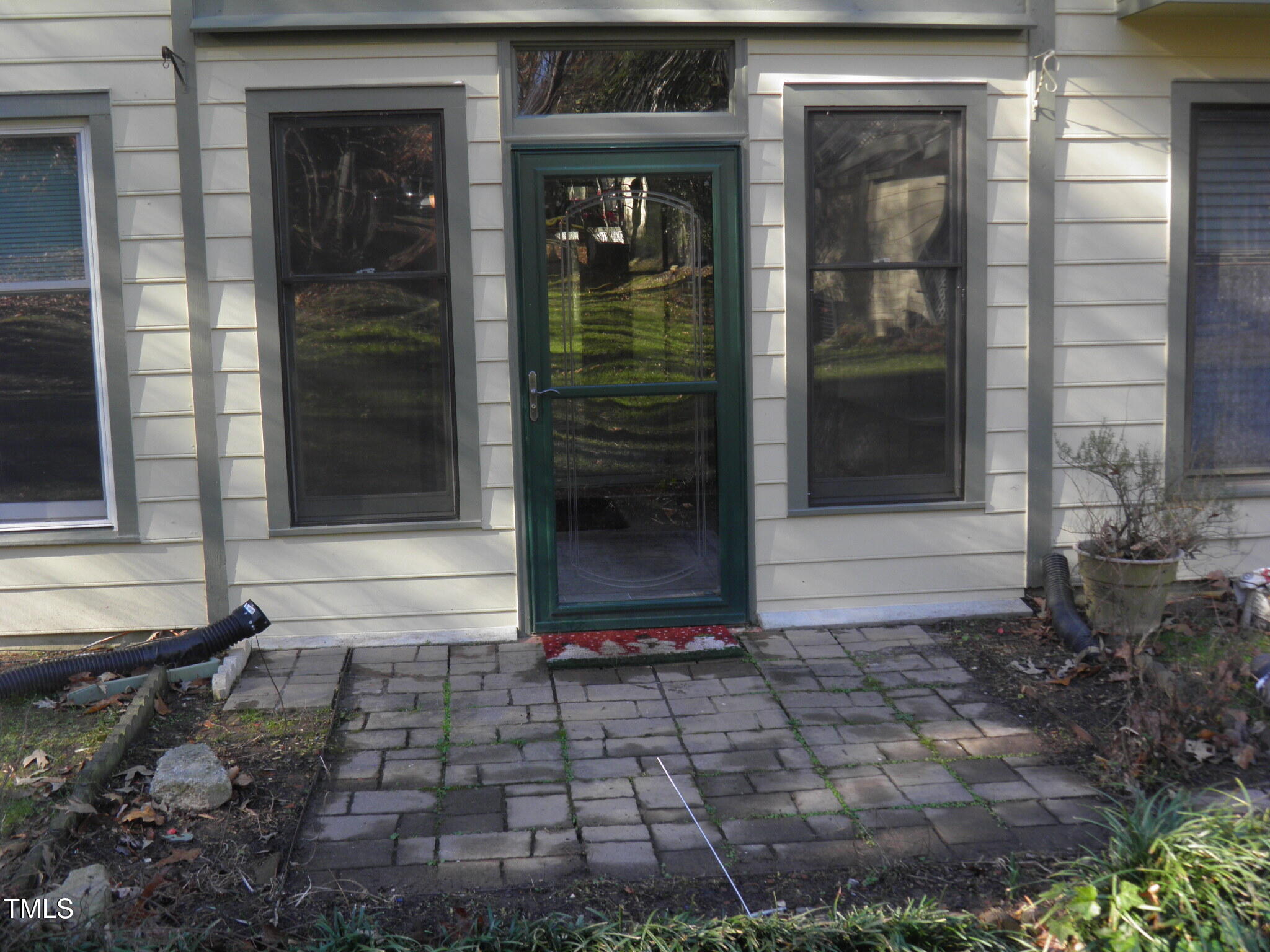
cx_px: 635
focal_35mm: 39
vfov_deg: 36.8
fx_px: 1431
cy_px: 476
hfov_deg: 47.9
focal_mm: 7.1
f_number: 3.2
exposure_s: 1/60
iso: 50
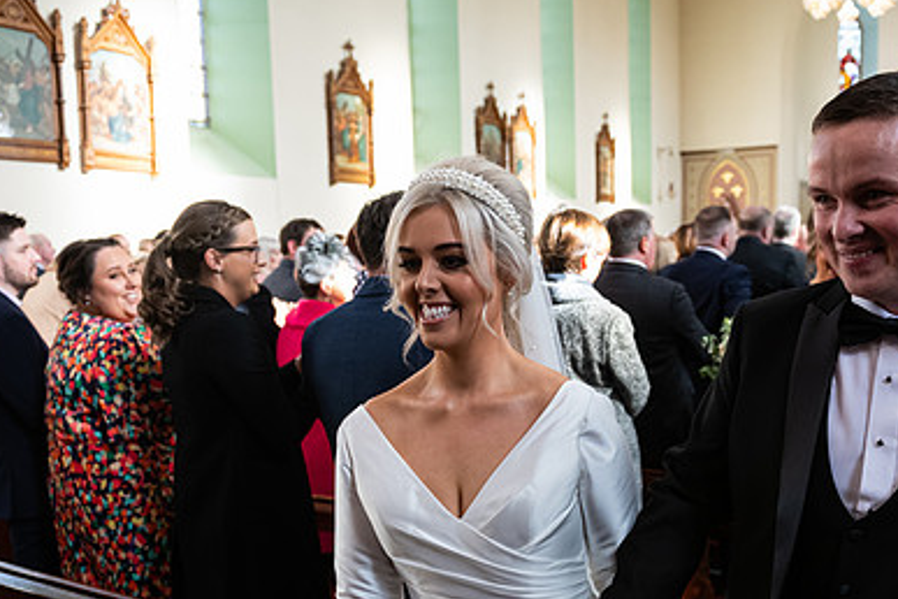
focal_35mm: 36
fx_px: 898
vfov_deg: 36.6
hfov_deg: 53.0
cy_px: 380
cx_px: 510
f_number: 3.5
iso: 1000
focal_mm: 24
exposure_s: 1/320
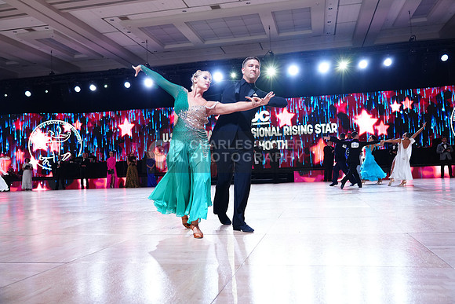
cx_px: 228
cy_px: 152
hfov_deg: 60.3
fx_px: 392
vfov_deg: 42.3
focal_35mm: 31
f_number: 4
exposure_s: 1/500
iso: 1250
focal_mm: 31
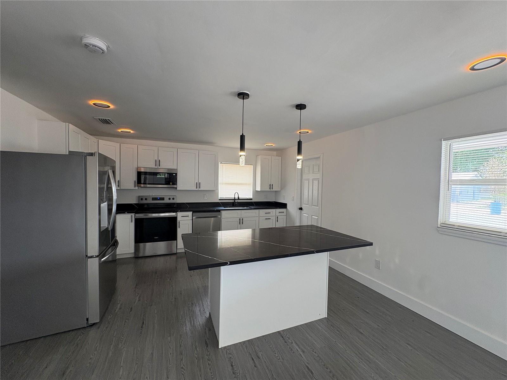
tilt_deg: -1.5
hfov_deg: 102.1
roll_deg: -0.7
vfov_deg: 85.7
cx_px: 254
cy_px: 190
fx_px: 205
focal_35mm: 14
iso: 160
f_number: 2.2
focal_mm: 2.22
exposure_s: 1/120
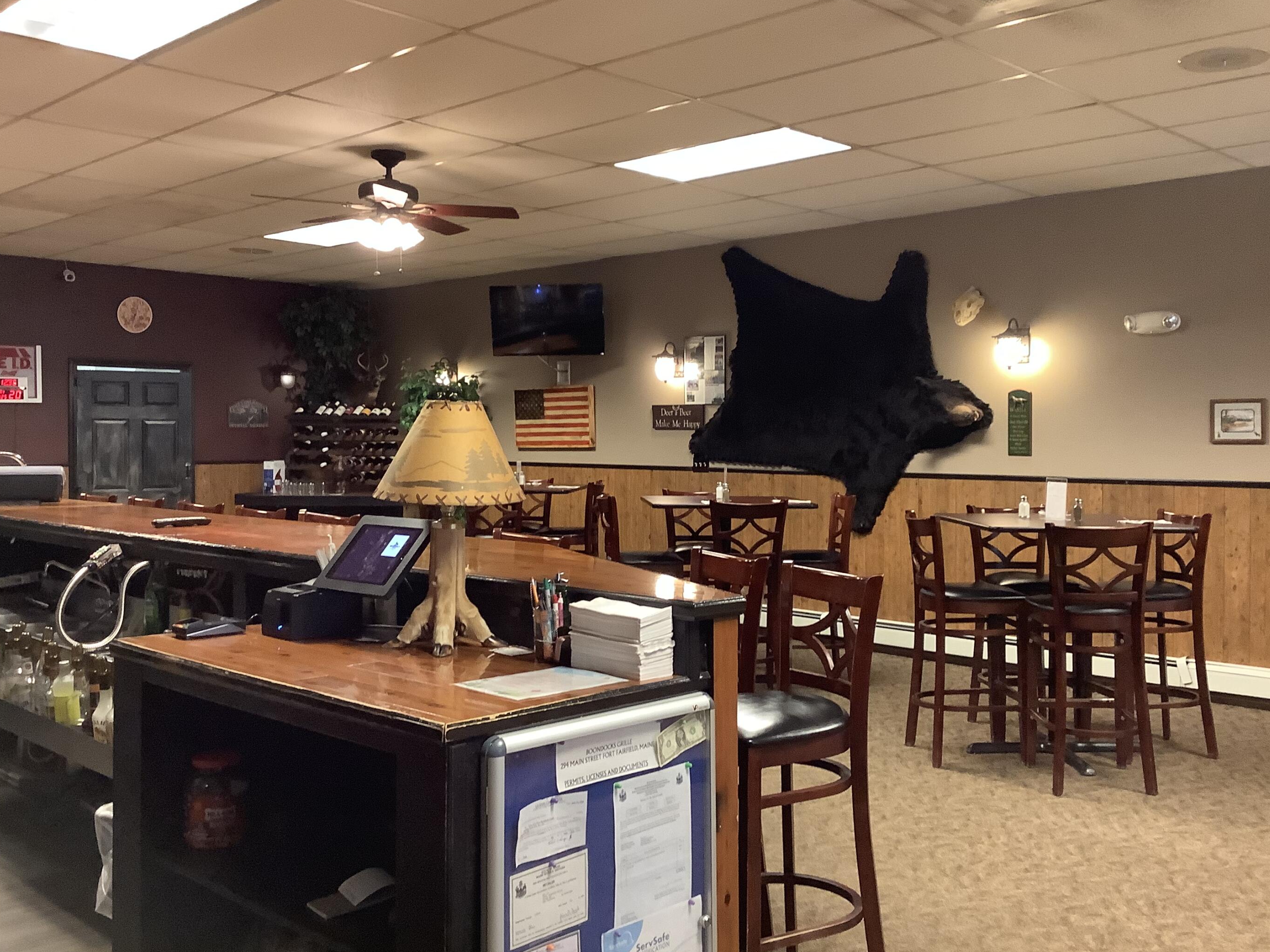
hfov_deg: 53.9
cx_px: 668
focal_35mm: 34
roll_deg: -0.7
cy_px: 441
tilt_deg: -0.3
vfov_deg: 41.8
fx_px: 1247
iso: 320
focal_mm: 3.3
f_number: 2.4
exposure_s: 1/33
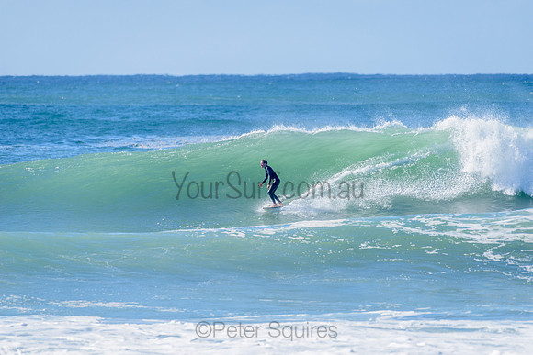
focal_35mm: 513
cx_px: 270
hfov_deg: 4.0
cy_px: 177
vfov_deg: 2.7
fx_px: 7600
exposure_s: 1/2000
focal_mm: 500
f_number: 5.6
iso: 280
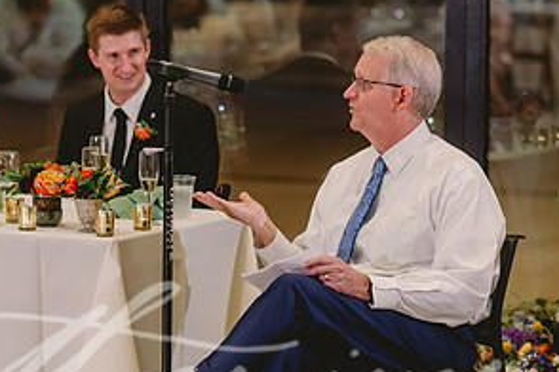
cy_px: 174
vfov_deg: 8.2
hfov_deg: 12.2
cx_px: 70
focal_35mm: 168
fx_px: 2608
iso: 2000
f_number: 2.2
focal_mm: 85
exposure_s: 1/160
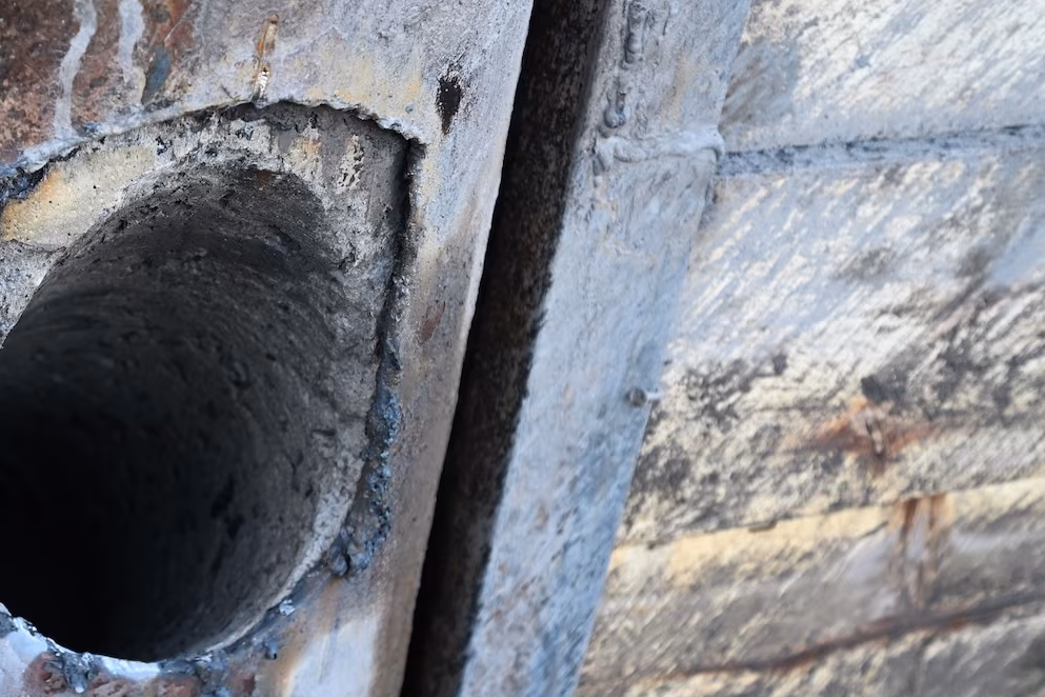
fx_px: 1683
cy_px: 456
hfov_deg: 32.3
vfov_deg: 23.3
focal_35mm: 58
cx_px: 49
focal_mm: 30
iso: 360
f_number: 4
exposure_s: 1/250
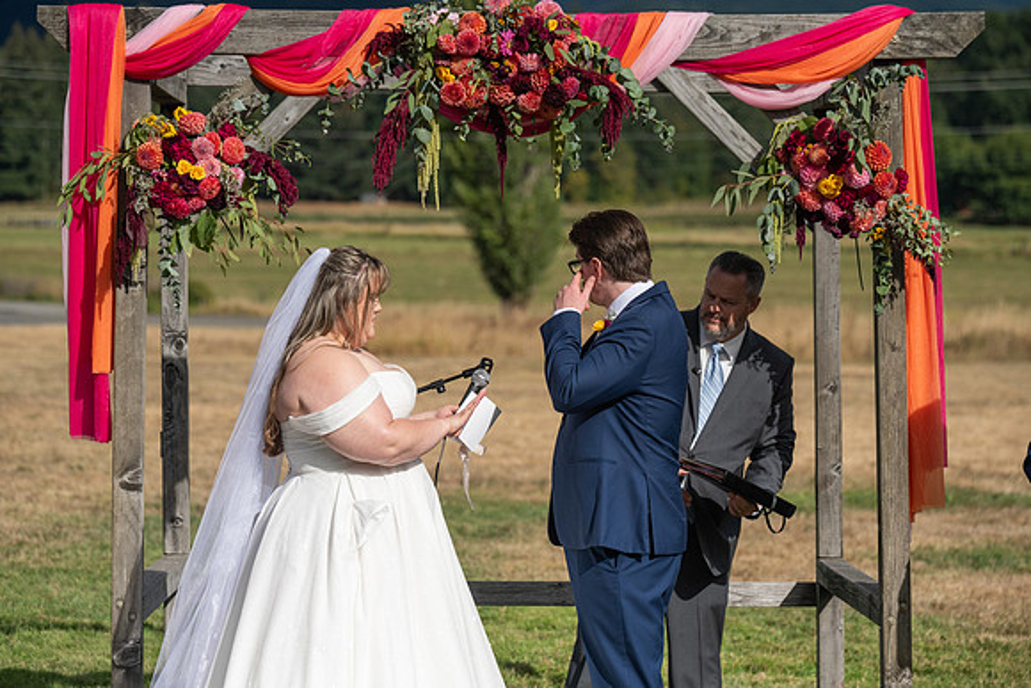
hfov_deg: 17.2
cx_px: 516
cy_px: 344
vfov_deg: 11.5
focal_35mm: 119
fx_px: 3409
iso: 400
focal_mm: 119
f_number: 4.5
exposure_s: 1/8000
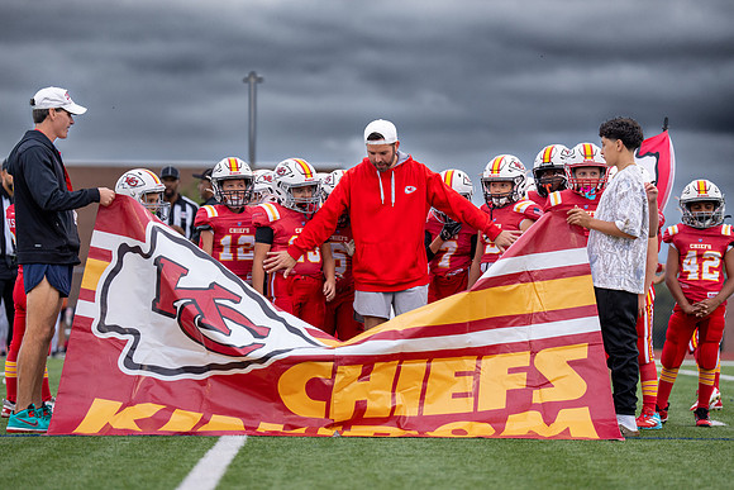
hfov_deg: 13.3
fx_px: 3149
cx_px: 367
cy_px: 245
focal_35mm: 154
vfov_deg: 8.9
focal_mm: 150
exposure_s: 1/1250
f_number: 2.8
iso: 640
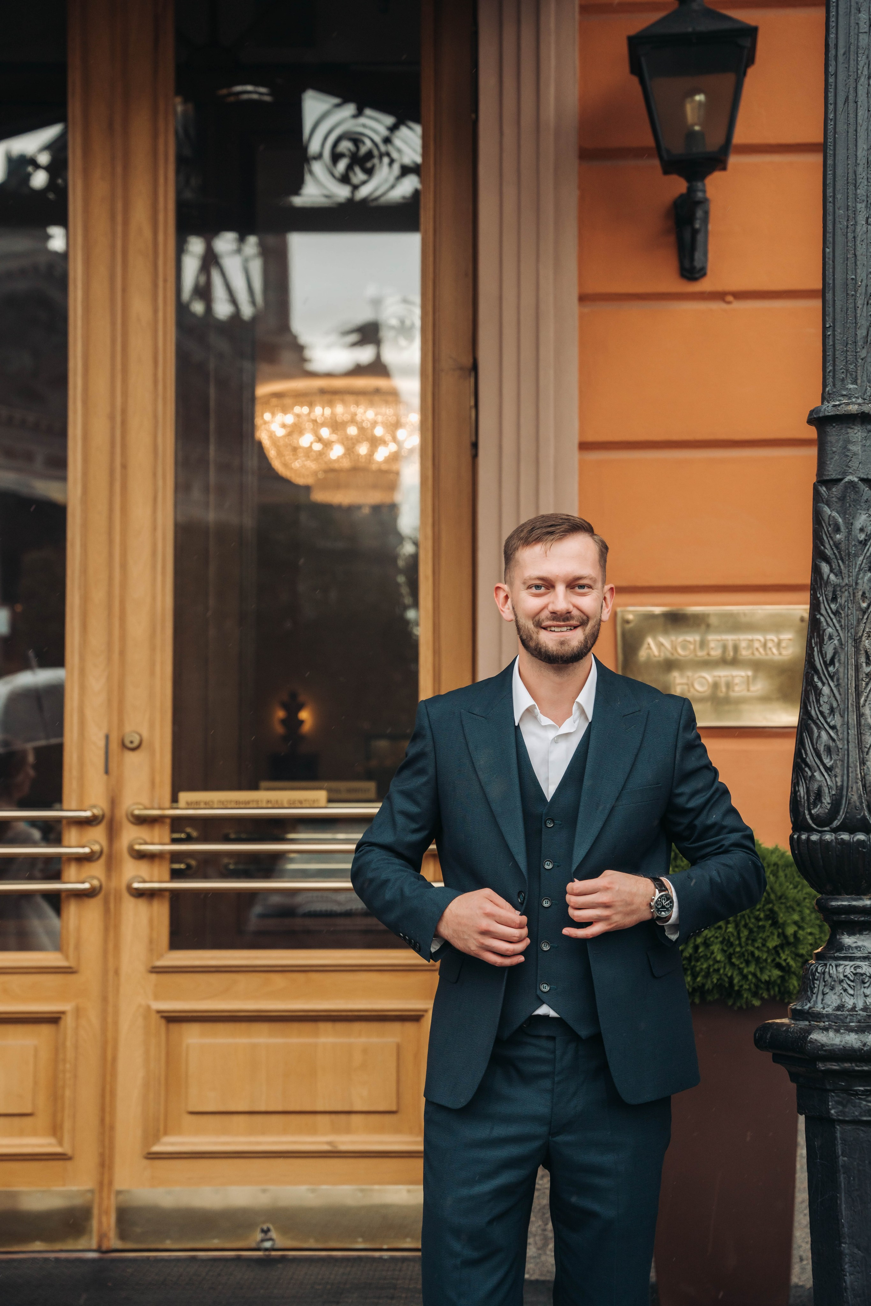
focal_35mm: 68
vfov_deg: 29.8
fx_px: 2452
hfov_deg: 20.1
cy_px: 653
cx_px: 436
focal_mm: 67.6
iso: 320
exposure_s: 1/800
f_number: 4.5
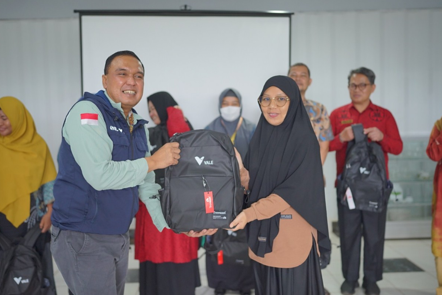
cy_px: 147
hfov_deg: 48.4
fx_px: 491
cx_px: 212
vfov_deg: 33.4
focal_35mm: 40
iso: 640
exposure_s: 1/250
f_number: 1.6
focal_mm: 35
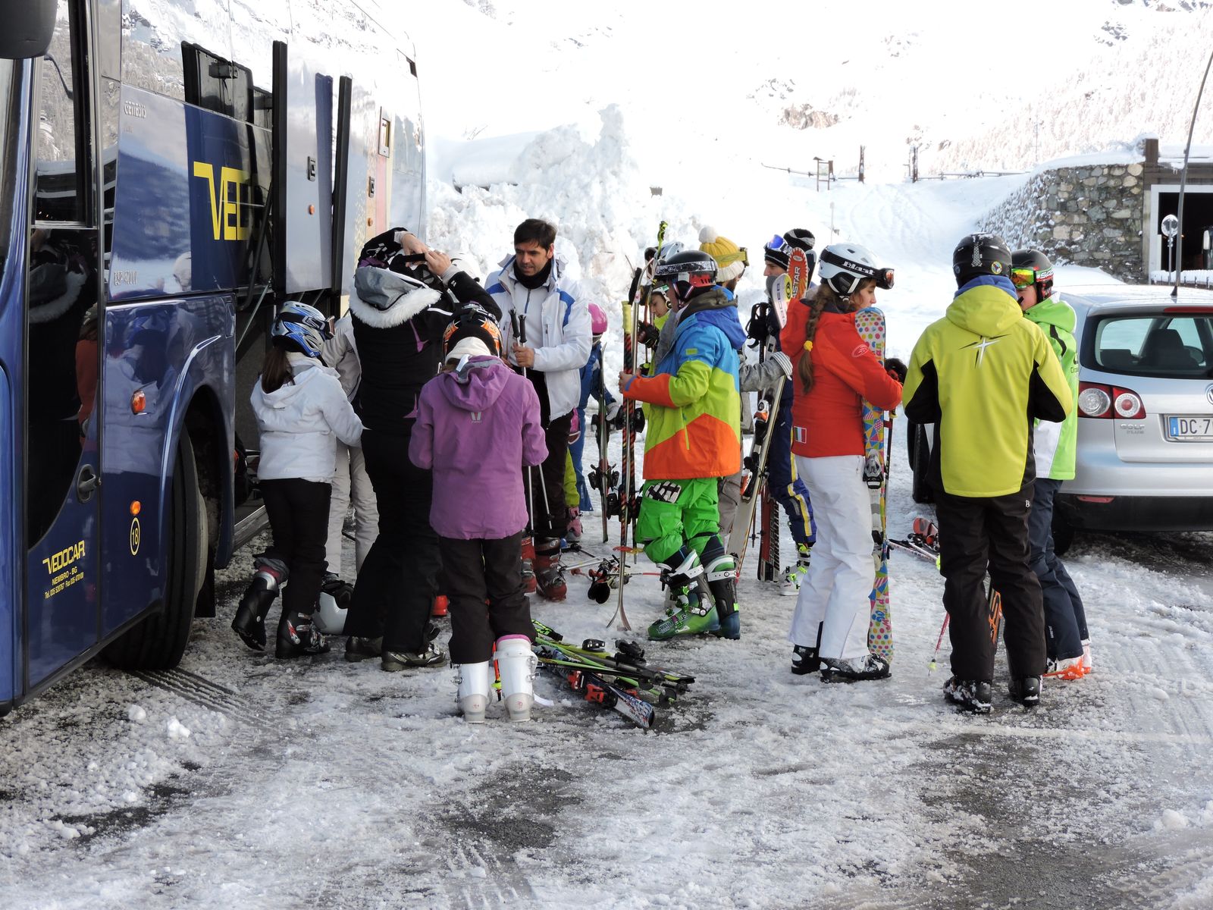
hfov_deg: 32.2
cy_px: 455
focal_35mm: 60
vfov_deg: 24.4
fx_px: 2102
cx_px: 606
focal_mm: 10.7
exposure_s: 1/400
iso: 100
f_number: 3.7
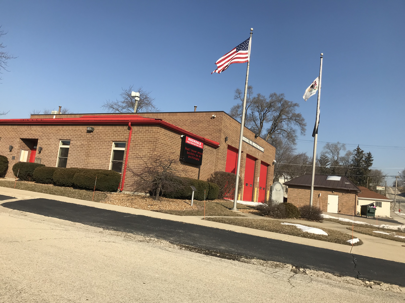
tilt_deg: +8.9
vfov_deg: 49.7
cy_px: 152
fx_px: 328
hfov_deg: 63.4
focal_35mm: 28
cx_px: 202
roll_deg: -5.5
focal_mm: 3.99
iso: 20
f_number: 1.8
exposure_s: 1/2660
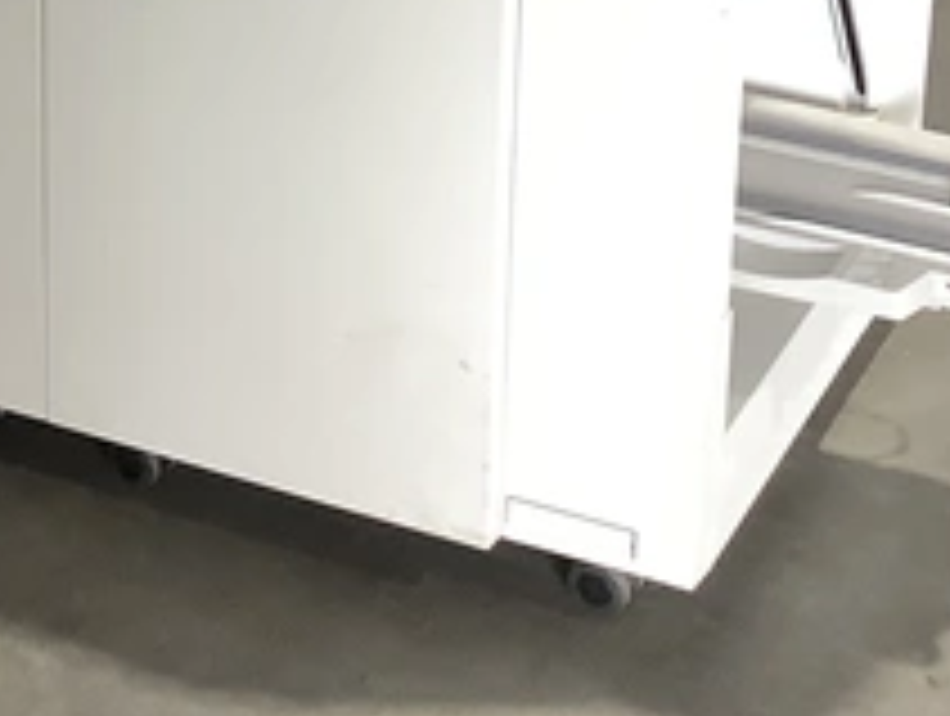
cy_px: -241
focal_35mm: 110
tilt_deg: -15.1
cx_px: -320
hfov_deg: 16.7
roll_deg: +1.4
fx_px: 3024
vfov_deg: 13.0
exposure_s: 1/60
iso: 200
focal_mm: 3.3
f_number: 2.4
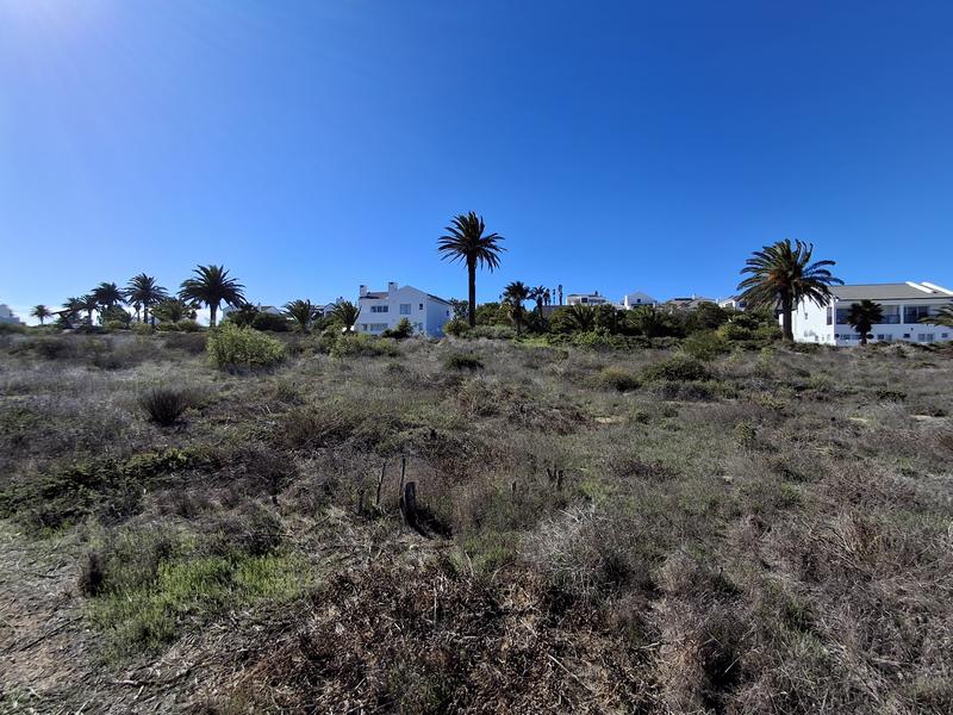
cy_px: 358
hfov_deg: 94.5
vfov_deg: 78.1
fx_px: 440
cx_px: 476
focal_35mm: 16
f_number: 2.2
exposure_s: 1/1704
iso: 40
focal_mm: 1.64
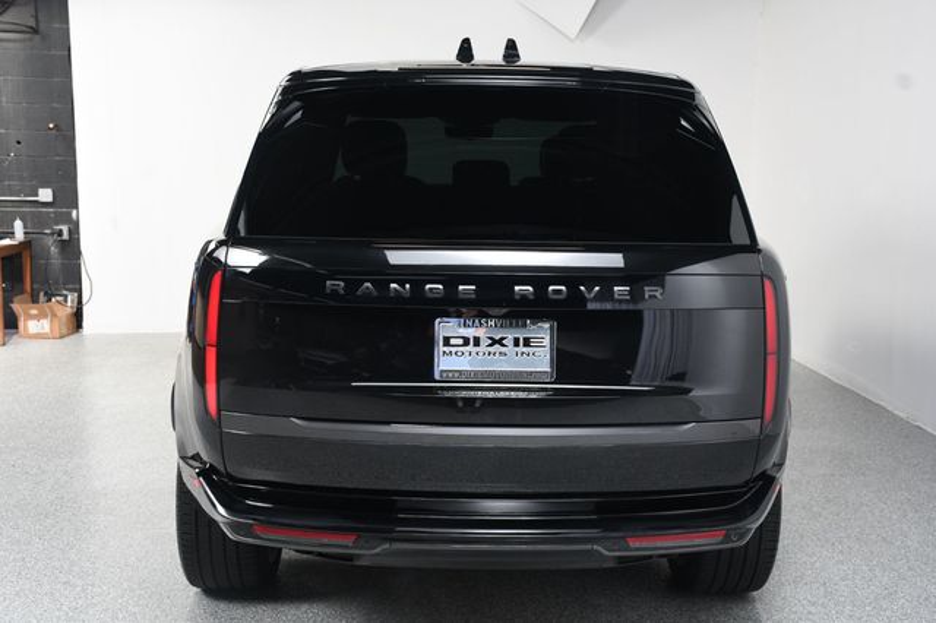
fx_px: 1247
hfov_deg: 41.1
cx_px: 468
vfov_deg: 28.0
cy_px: 312
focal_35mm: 48
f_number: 6.3
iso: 100
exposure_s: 1/160
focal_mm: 32
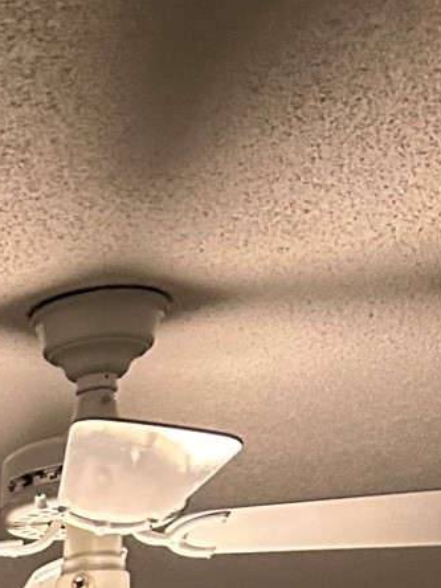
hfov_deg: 10.8
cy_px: 1249
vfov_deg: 13.5
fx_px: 2038
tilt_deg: -7.3
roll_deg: +0.5
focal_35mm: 120
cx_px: -568
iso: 500
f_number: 1.5
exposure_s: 1/30
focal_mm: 5.7
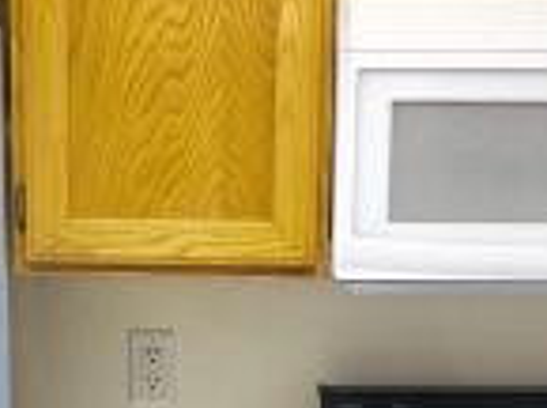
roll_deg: +0.8
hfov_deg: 15.9
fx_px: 1955
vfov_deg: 11.6
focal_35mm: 124
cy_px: 536
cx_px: 241
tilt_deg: -11.9
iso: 32
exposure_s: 1/24
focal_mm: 3.99
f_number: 1.8
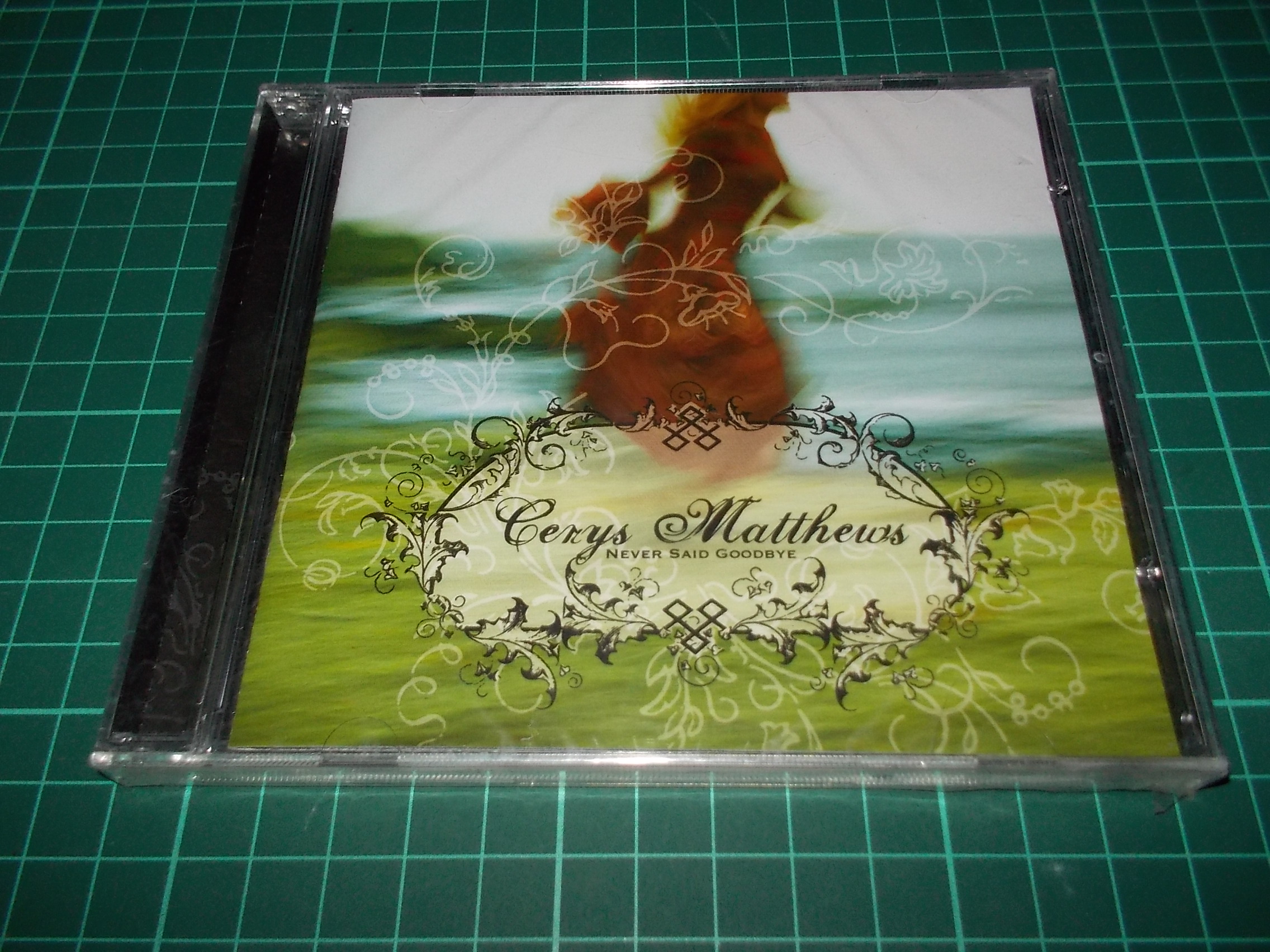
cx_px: 635
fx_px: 1064
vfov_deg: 48.2
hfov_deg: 61.7
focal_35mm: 29
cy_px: 476
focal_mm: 4.1
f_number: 3.3
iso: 200
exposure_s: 1/30
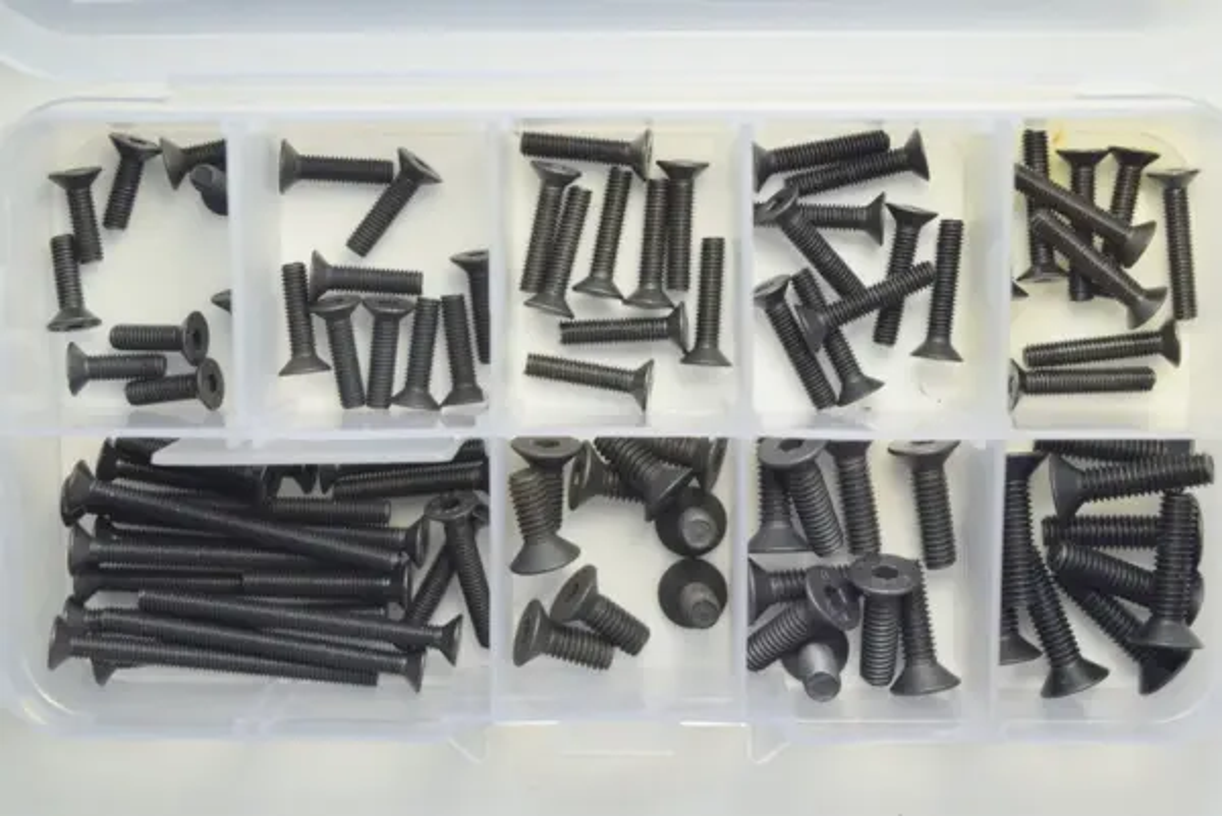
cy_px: 408
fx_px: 1783
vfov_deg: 25.8
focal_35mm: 52
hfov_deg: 37.8
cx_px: 611
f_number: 8
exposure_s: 1/250
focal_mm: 35
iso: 320
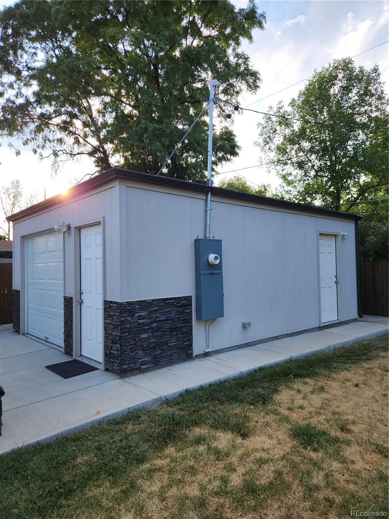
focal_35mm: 23
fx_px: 345
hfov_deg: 58.9
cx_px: 194
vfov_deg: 73.9
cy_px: 260
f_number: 1.8
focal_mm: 5.4
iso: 20
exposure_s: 1/277
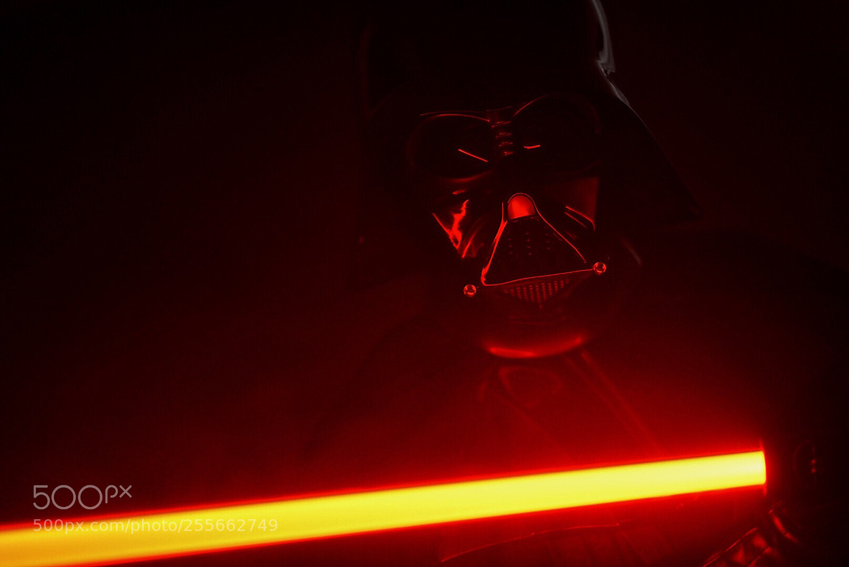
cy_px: 284
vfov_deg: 27.0
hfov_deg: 39.6
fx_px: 1180
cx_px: 424
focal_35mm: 50
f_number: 1.8
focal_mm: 50
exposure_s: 1/125
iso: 800
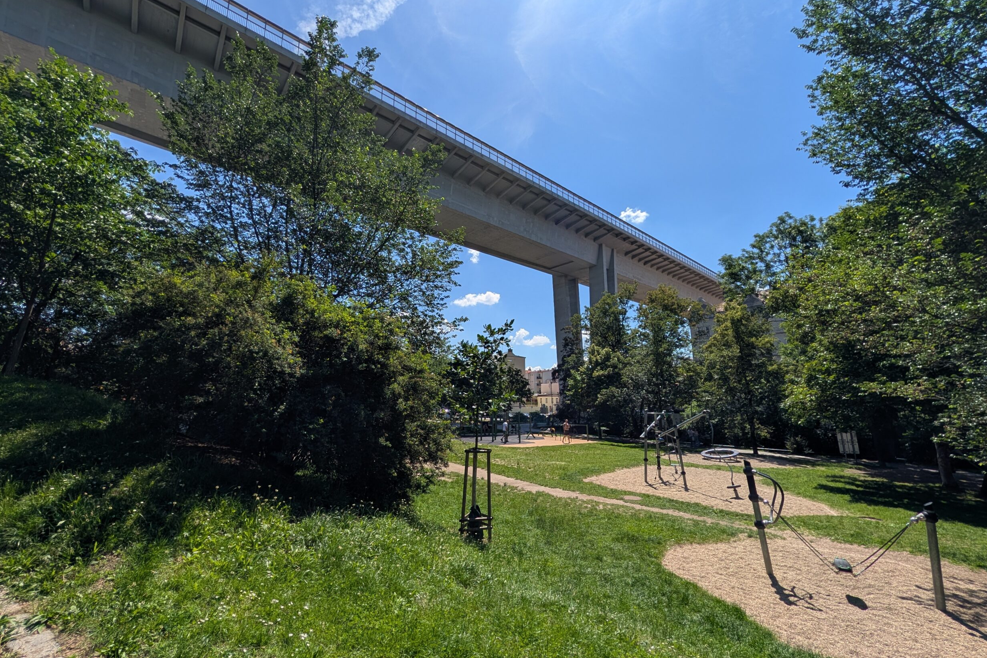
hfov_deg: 108.3
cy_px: 331
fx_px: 356
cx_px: 474
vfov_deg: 85.4
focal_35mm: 13
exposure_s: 1/3436
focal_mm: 2.02
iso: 50
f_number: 1.7
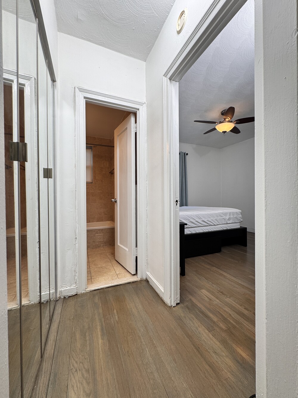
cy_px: 199
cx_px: 149
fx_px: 161
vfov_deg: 102.1
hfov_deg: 85.7
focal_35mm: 14
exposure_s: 1/120
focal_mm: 2.22
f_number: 2.2
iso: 64
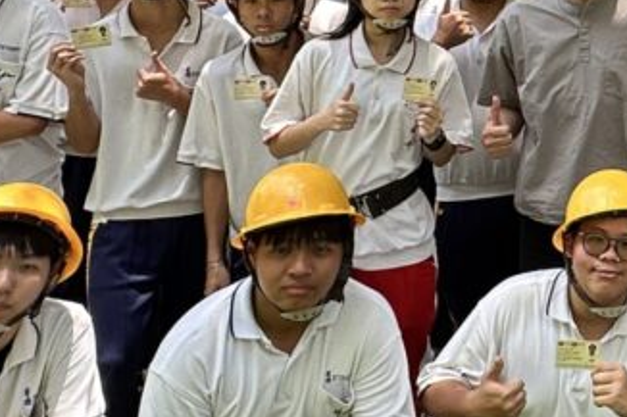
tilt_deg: -2.1
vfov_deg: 19.3
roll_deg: -0.4
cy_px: -64
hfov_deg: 26.0
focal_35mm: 67
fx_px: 1166
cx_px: 800
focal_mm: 2.22
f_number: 2.2
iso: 40
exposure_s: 1/224
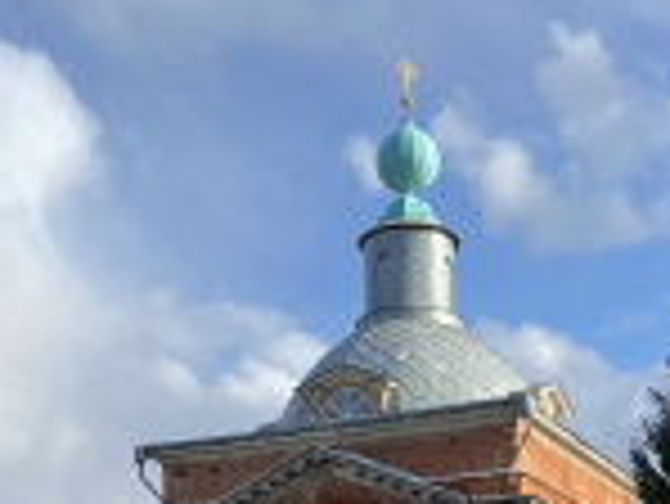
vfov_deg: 23.1
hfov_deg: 31.6
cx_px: 301
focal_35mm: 61
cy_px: 508
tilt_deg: +7.6
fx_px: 1182
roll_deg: -2.3
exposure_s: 1/1838
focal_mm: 4.25
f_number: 1.8
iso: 32
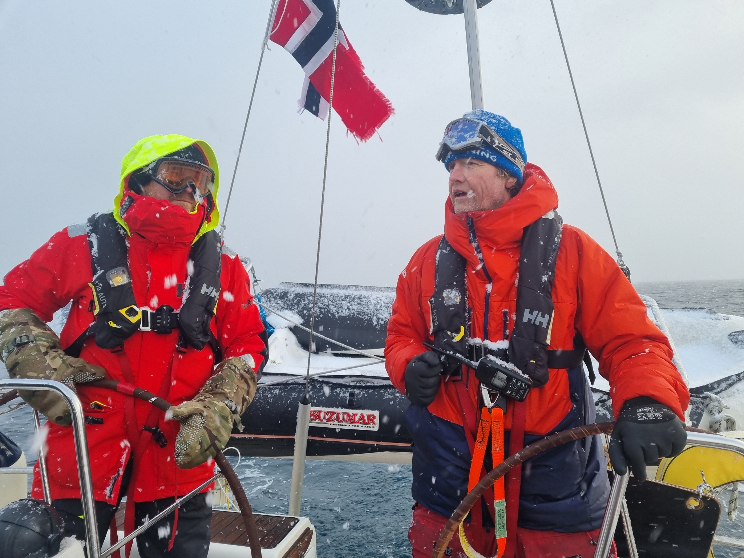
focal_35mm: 26
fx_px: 559
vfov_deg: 53.1
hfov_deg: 67.3
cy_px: 279
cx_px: 372
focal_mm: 5.4
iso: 50
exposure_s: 1/268
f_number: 1.8
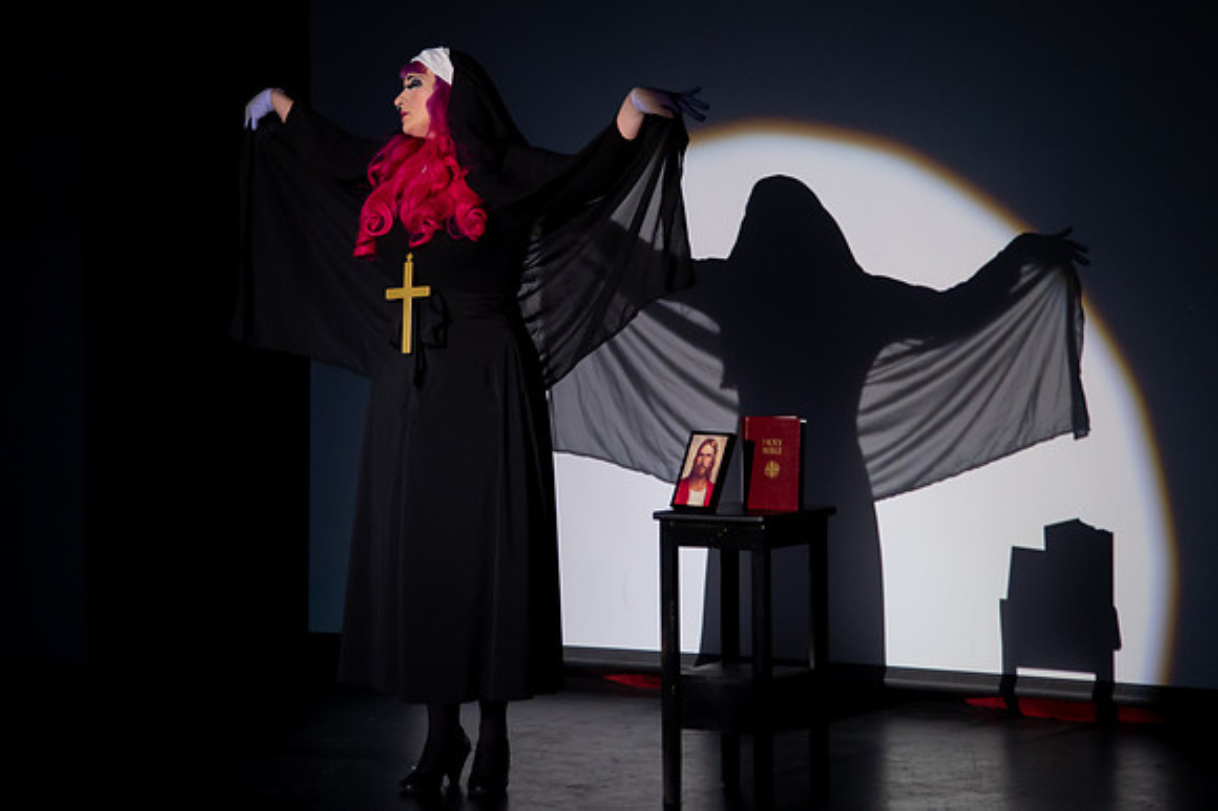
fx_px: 4259
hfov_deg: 16.3
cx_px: 598
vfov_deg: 10.9
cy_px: 217
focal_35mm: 126
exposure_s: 1/200
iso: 3200
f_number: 4
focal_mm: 86
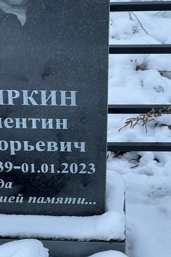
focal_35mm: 108
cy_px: 130
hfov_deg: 12.6
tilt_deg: -36.6
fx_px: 770
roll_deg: +1.5
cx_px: 45
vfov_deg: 18.9
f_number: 2.8
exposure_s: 1/99
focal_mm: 9
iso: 32
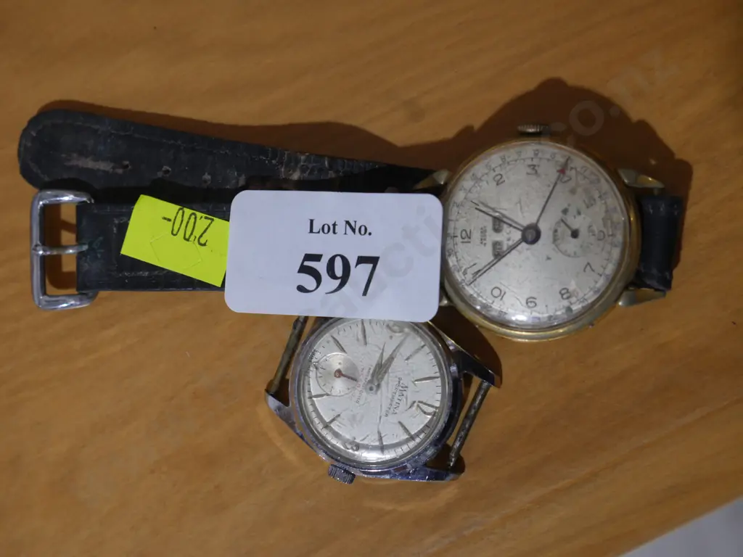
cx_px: 372
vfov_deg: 23.7
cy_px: 278
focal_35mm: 62
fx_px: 1331
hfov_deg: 31.2
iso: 800
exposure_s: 1/80
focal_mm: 31
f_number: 5.4
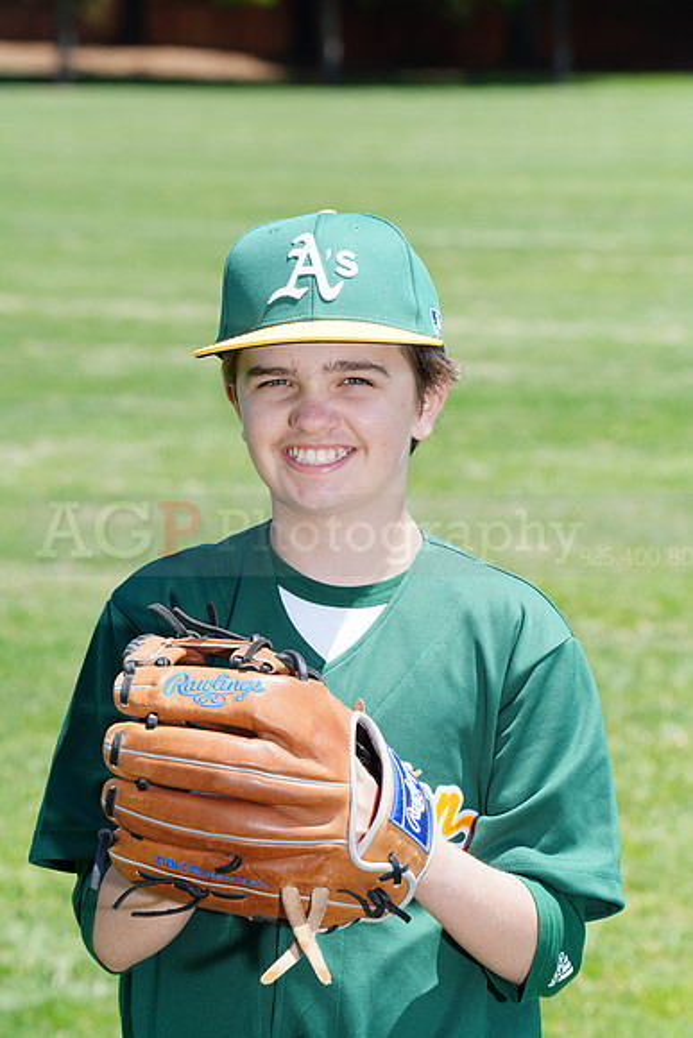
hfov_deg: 7.7
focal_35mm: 178
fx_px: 5136
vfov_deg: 11.5
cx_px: 346
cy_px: 519
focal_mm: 178
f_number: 10
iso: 200
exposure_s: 1/200
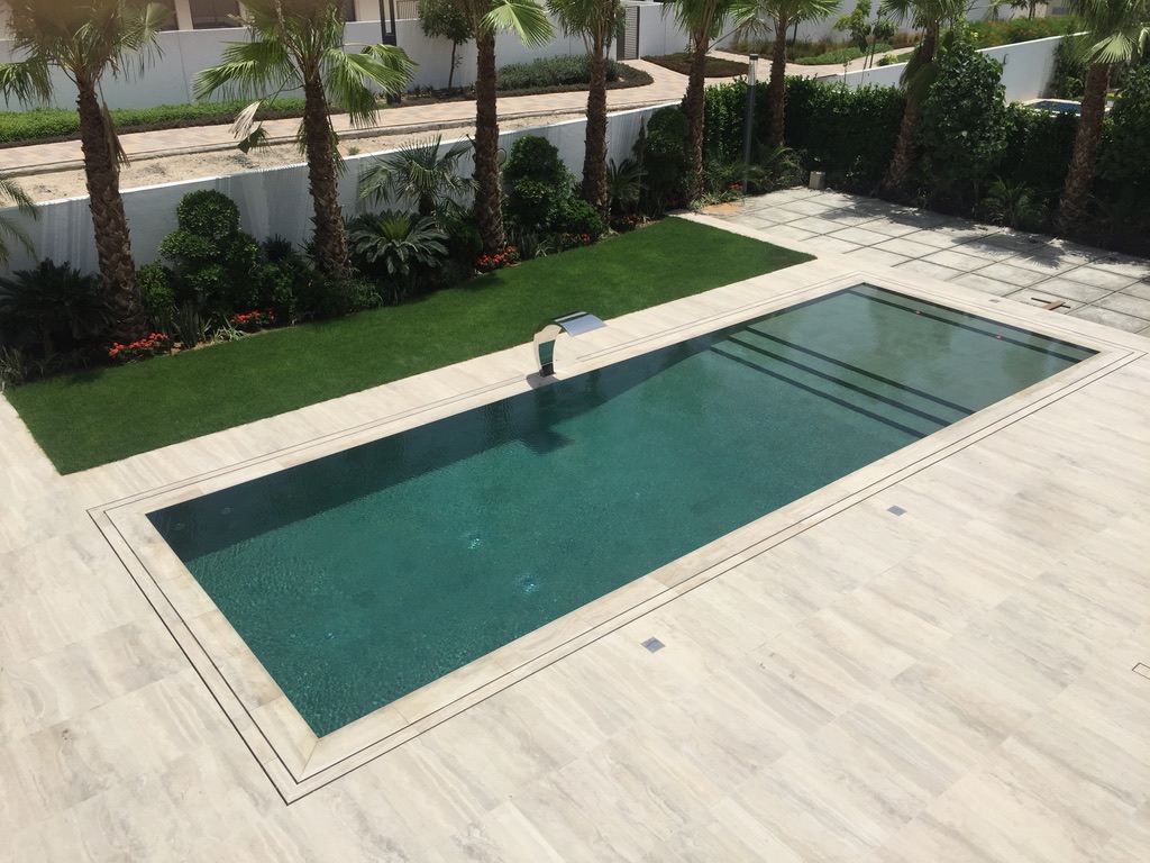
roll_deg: -1.9
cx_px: 575
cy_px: 432
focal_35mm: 29
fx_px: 963
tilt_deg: -25.6
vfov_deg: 48.2
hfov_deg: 61.7
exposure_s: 1/3968
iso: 32
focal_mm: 4.15
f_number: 2.2
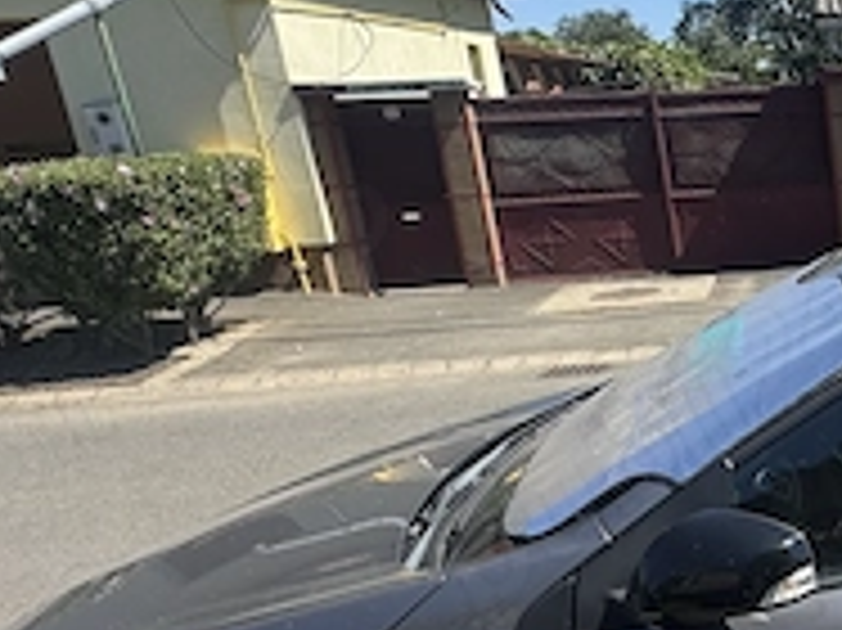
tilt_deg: -17.0
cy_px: 441
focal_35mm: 45
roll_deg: +2.4
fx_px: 1094
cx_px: 1049
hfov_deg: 33.1
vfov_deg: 31.8
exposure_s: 1/968
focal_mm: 2.22
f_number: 2.2
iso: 40
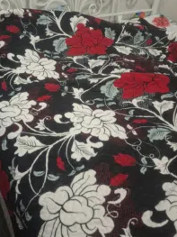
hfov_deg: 40.5
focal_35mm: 35
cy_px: 103
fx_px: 239
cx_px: 69
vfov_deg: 52.5
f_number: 1.8
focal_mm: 5.54
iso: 400
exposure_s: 1/25
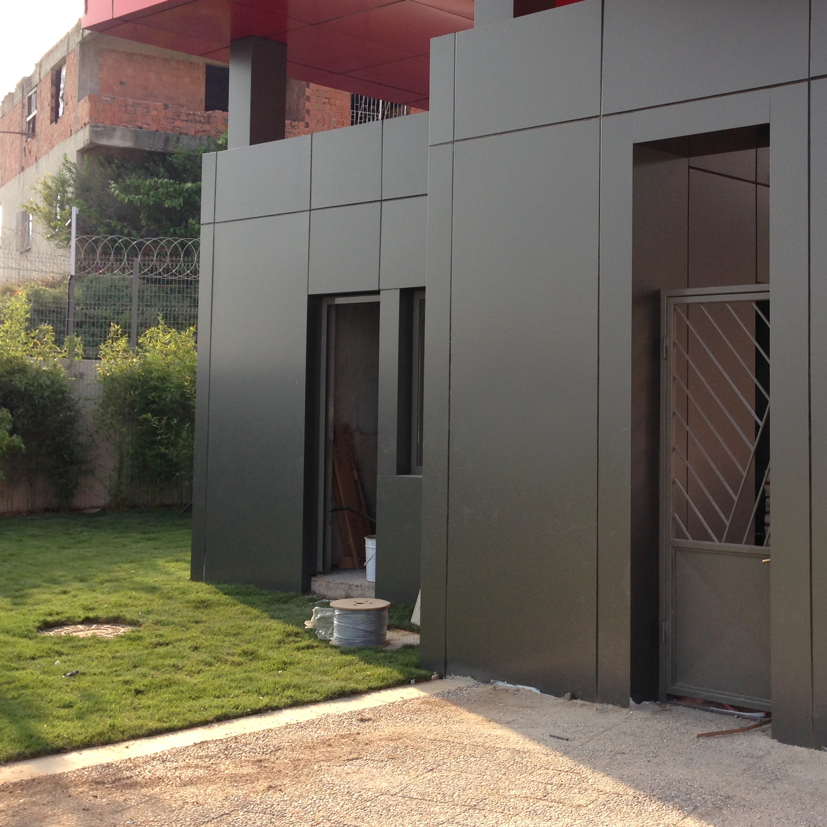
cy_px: 334
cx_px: 606
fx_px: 1378
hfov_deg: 32.8
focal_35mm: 51
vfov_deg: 33.3
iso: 50
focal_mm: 4.12
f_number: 2.4
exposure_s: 1/354
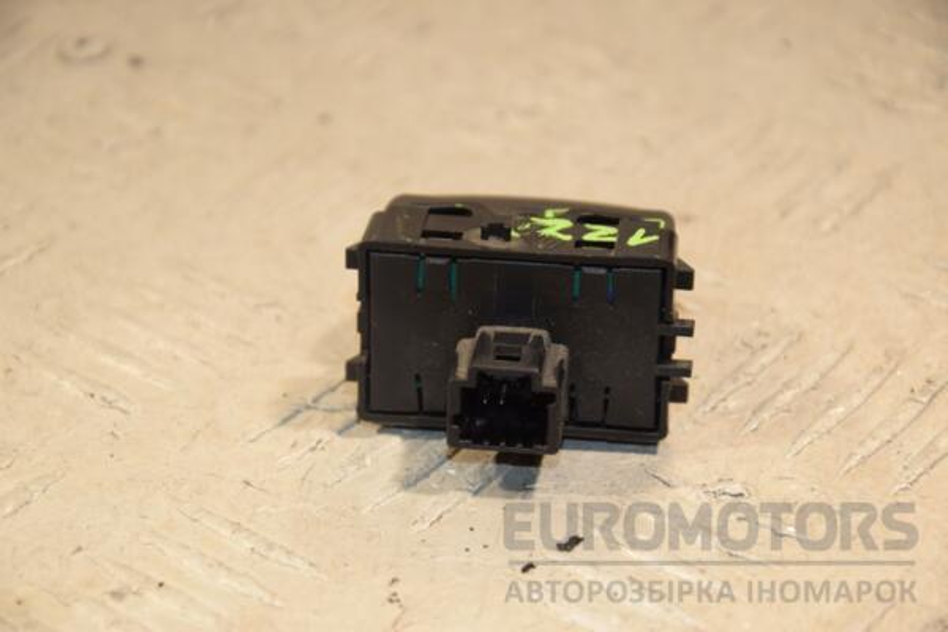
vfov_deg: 8.7
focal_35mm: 158
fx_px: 4147
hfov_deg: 13.0
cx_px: 474
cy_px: 316
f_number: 6.3
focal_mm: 105
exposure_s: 1/200
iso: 800
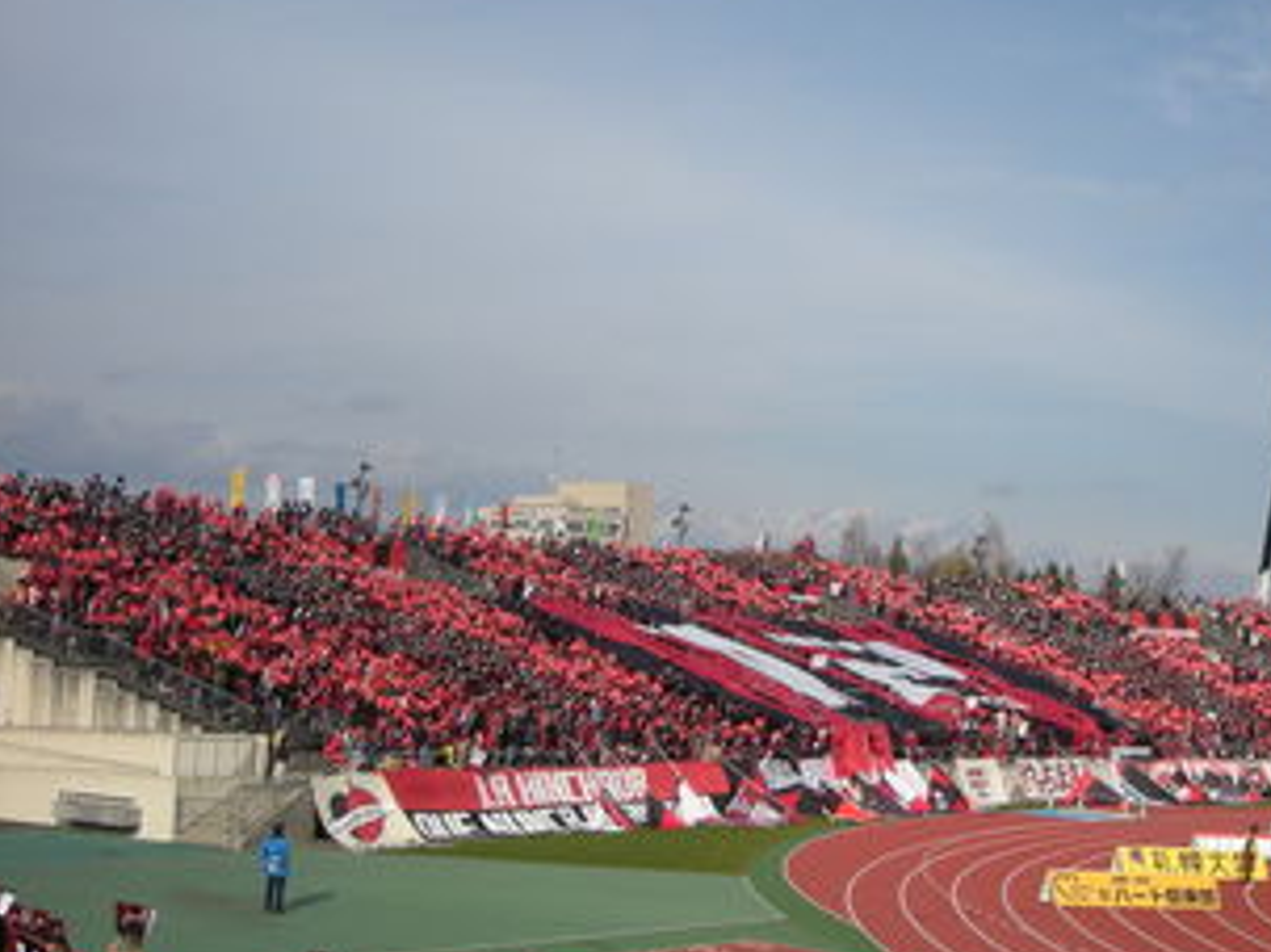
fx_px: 2239
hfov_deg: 31.4
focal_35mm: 61
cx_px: 864
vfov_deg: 24.0
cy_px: 531
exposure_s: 1/275
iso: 64
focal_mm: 7.1
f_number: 6.1
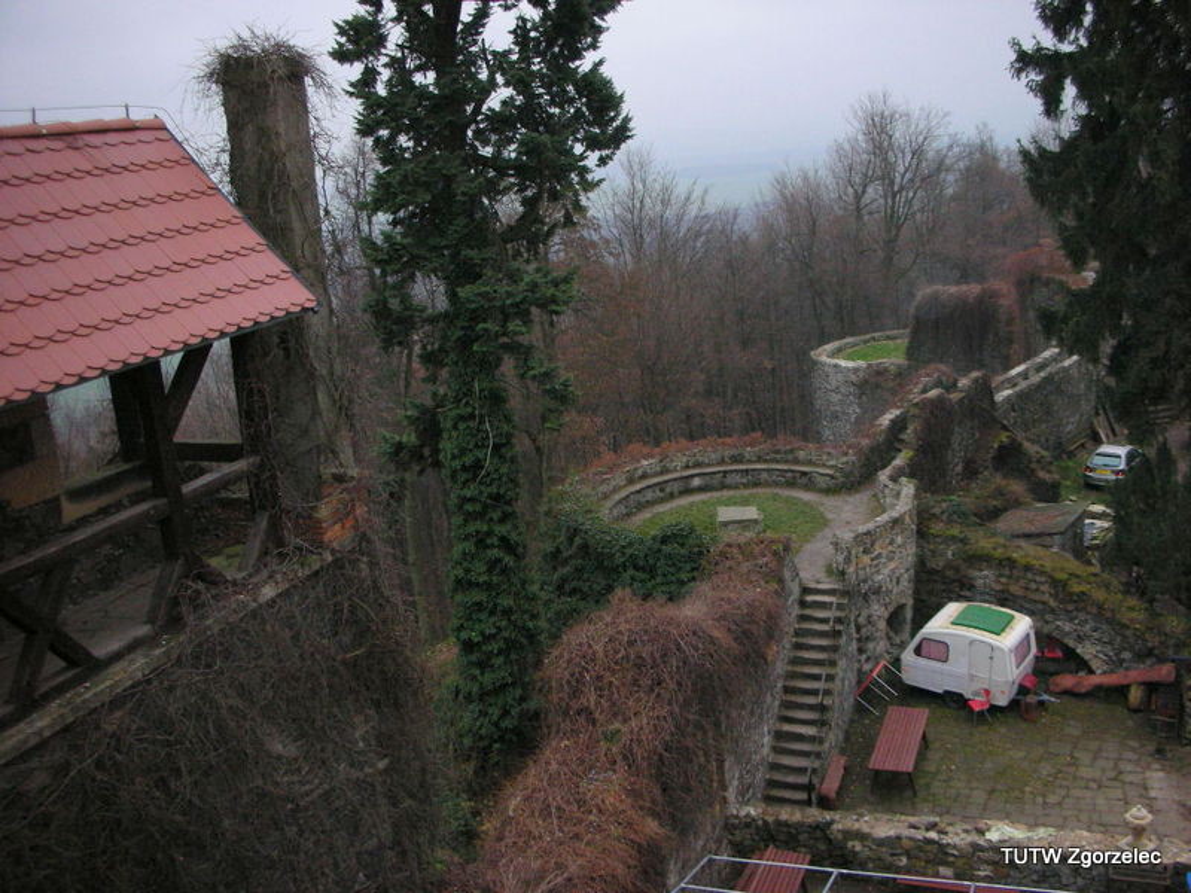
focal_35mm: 35
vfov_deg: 40.7
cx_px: 596
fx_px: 1204
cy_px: 446
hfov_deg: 52.6
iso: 200
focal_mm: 5.8
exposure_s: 1/60.1
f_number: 3
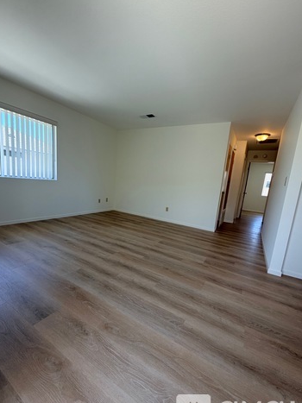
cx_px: 154
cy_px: 213
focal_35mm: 15
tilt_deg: -9.2
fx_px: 175
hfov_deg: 81.7
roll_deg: -5.4
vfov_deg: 98.1
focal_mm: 2.22
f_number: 2.2
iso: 80
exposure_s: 1/120
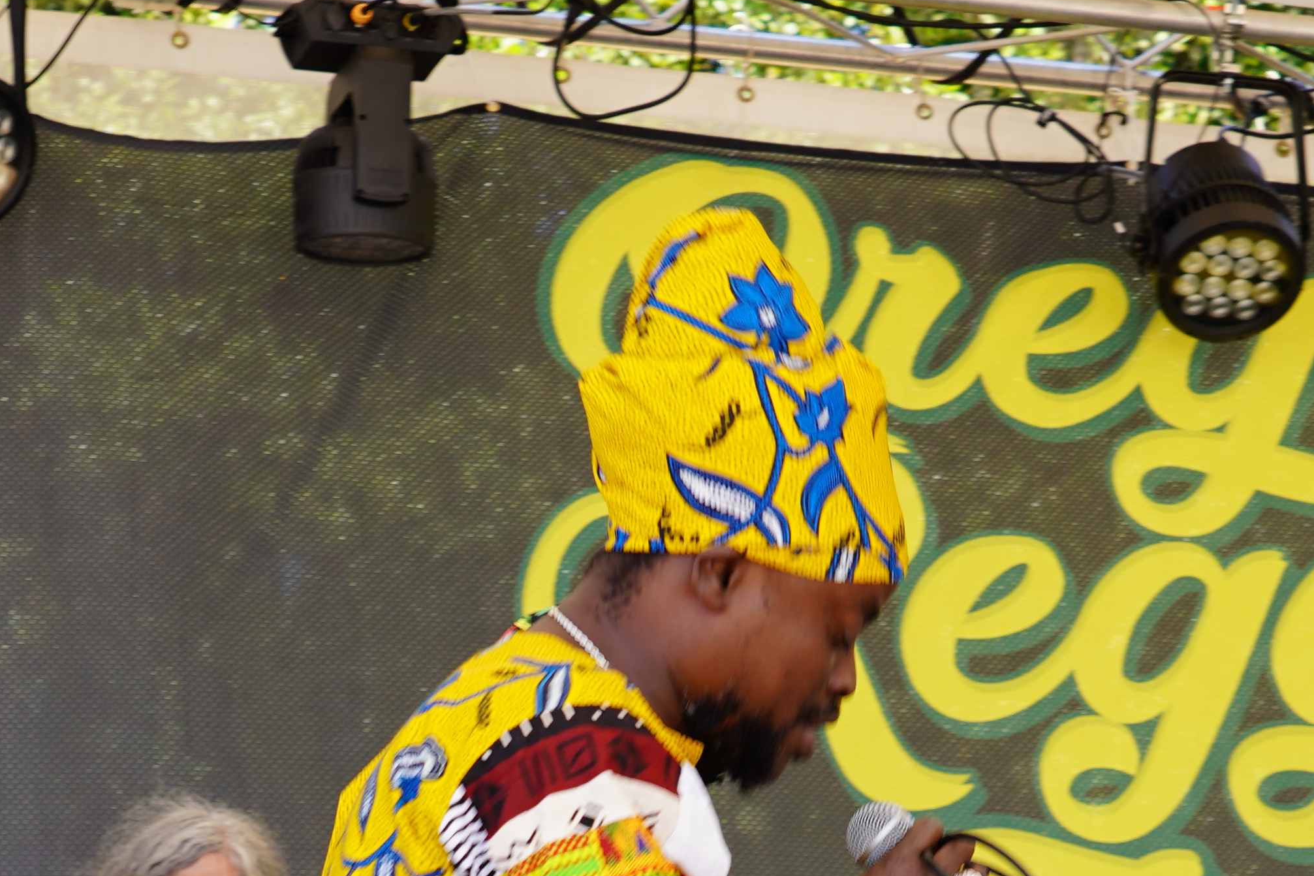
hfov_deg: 13.8
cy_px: 1264
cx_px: 630
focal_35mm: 149
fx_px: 5438
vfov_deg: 9.0
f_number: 6.3
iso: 100
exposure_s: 1/100
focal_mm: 50
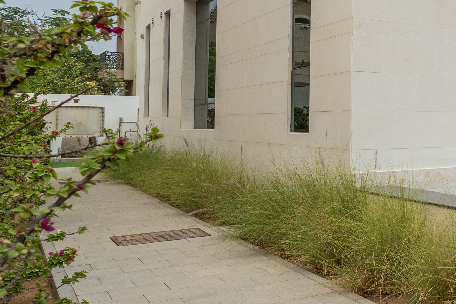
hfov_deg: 29.5
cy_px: 58
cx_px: 665
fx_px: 557
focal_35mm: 44
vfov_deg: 29.8
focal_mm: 14
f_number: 7.1
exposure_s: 1/40
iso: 200
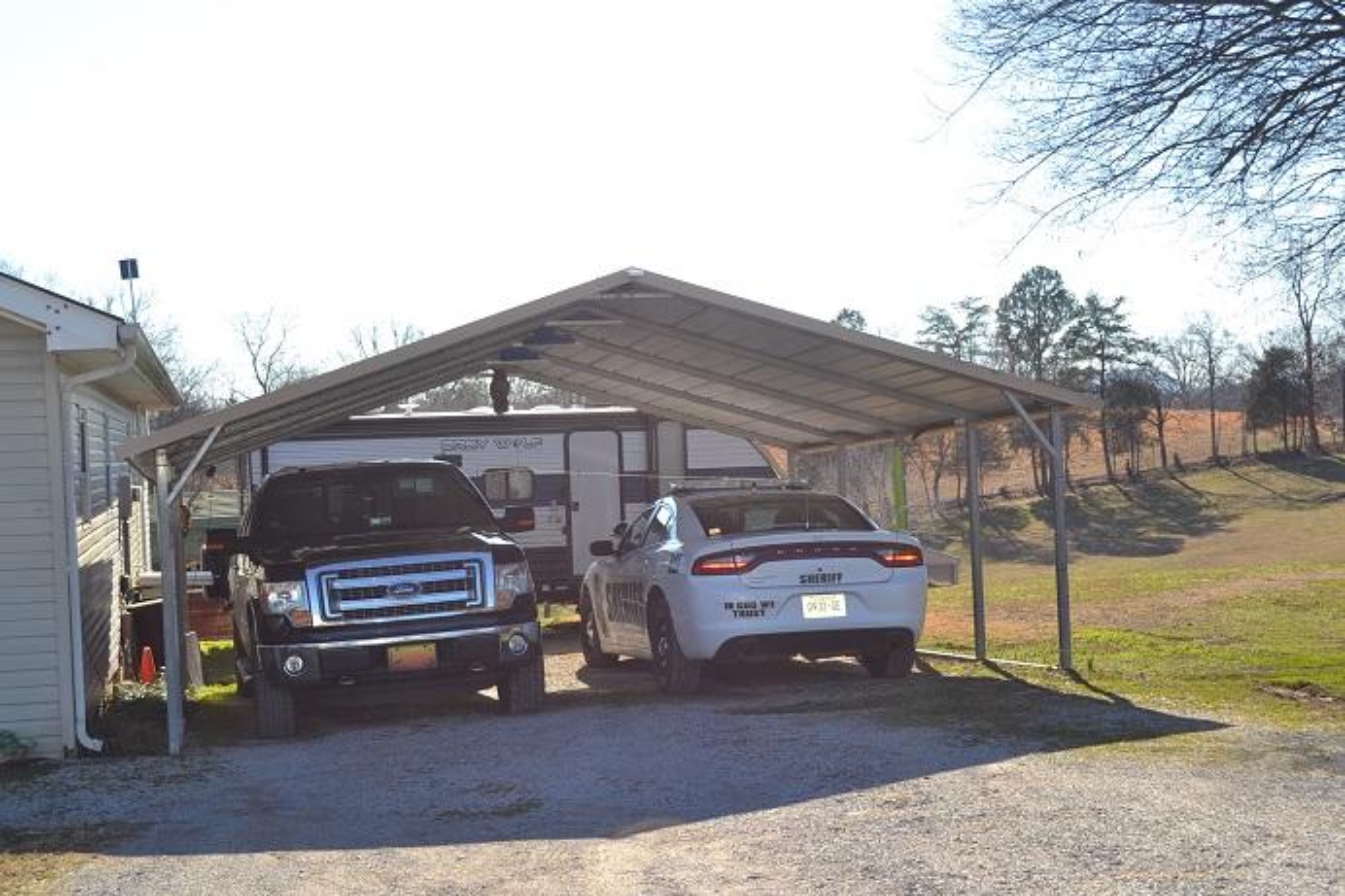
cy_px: 448
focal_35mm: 48
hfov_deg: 41.1
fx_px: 1793
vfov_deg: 28.1
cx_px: 672
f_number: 7.1
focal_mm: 32
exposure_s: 1/200
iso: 100
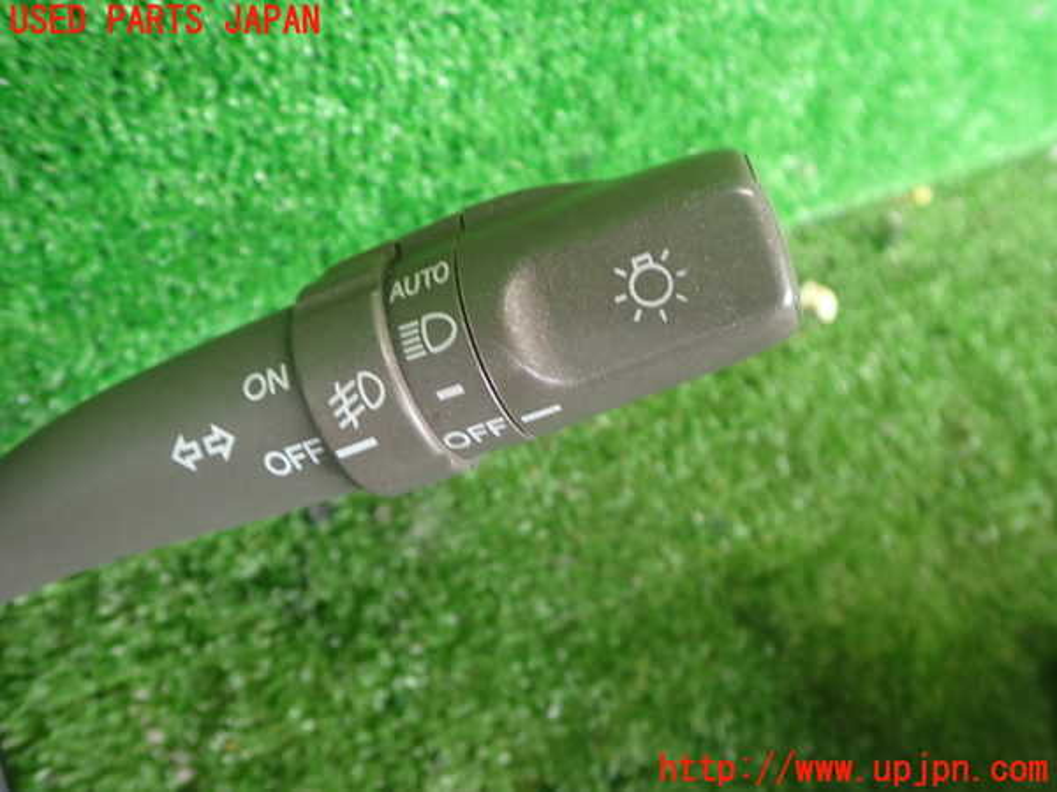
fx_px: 916
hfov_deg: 60.0
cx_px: 528
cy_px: 396
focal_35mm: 30
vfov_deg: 46.8
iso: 200
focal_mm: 5.4
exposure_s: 1/30
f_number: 2.3
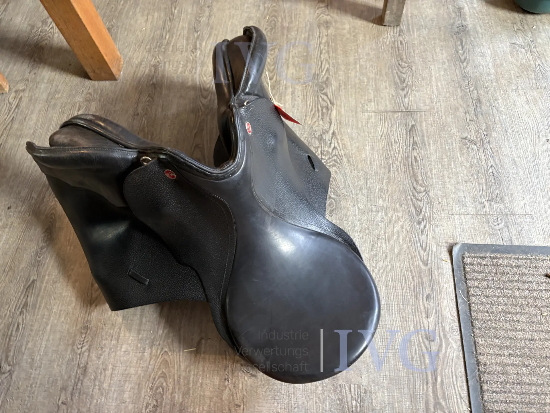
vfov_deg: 53.1
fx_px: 413
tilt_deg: -63.6
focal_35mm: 26
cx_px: 275
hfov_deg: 67.3
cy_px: 206
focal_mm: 5.96
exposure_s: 1/50
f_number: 1.6
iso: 200
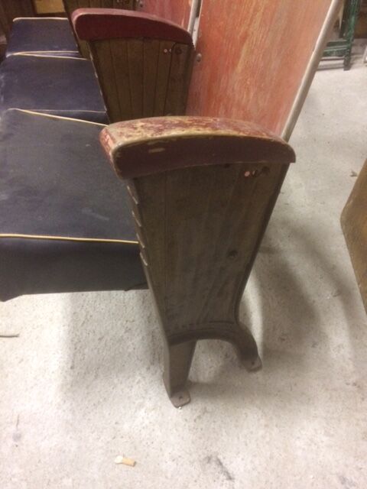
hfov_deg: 48.2
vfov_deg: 61.7
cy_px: 244
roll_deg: +7.0
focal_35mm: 29
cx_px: 184
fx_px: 410
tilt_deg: -43.3
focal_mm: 4.15
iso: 320
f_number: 2.2
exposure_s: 1/17
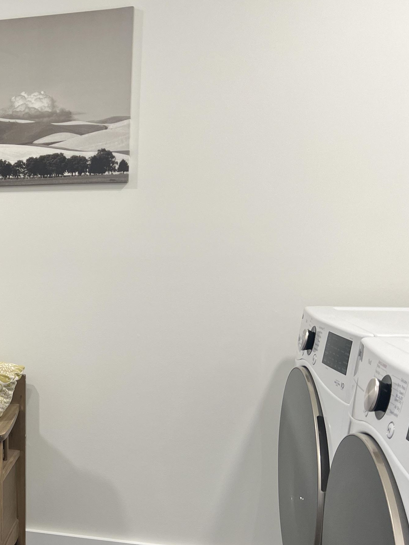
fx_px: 709
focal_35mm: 45
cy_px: 326
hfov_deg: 28.6
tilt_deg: -6.7
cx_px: -60
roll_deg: +1.1
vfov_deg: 41.9
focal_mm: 5.7
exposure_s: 1/60
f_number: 1.5
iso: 80
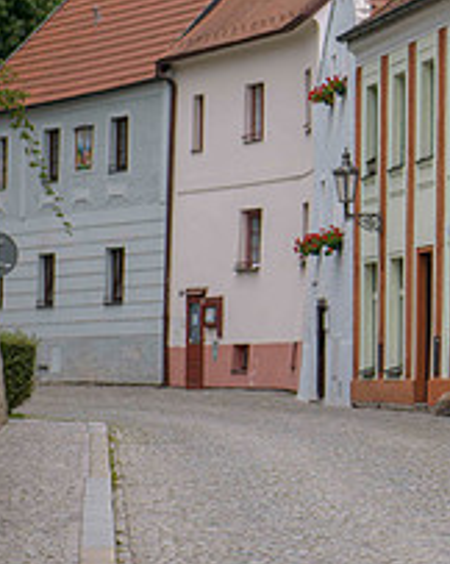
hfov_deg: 7.5
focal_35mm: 202
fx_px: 3368
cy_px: 154
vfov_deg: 9.6
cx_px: 753
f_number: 4.5
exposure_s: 1/250
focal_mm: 70
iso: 64
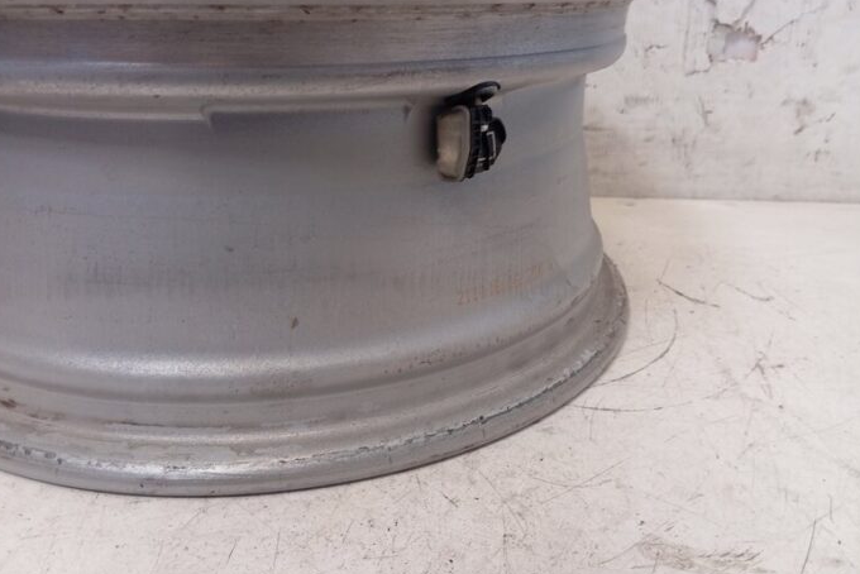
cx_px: 429
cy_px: 265
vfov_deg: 43.6
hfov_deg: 61.9
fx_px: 717
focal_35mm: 30
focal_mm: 4.22
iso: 279
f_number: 1.8
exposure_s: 1/33.3
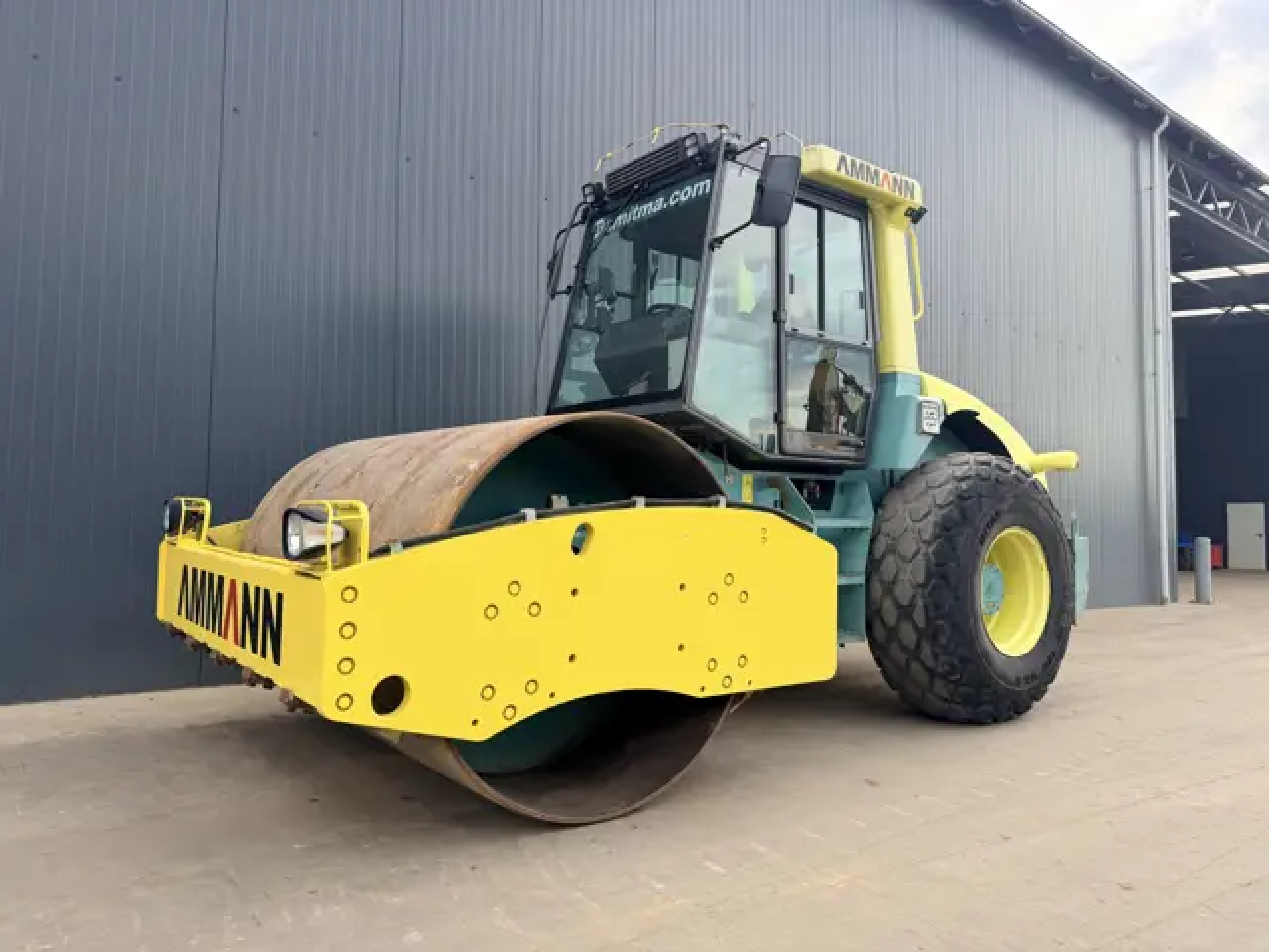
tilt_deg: +3.2
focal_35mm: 24
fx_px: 880
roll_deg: -1.6
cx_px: 634
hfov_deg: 71.6
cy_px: 476
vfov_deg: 56.8
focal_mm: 6.76
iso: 80
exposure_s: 1/909
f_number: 1.78
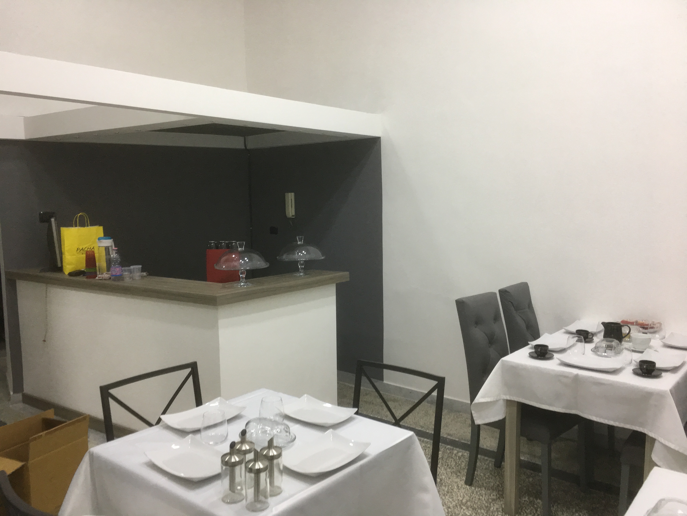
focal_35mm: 29
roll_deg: +1.4
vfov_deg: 48.2
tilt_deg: -5.1
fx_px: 576
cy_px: 258
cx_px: 344
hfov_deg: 61.7
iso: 160
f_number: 2.2
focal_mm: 4.15
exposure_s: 1/33
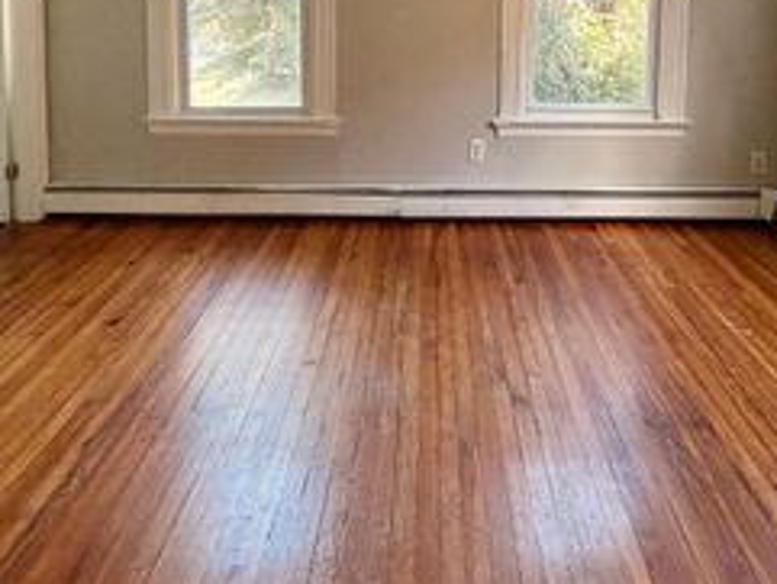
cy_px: 40
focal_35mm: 29
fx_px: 651
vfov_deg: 43.4
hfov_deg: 61.4
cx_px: 445
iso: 320
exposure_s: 1/107
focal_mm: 2.22
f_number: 2.2
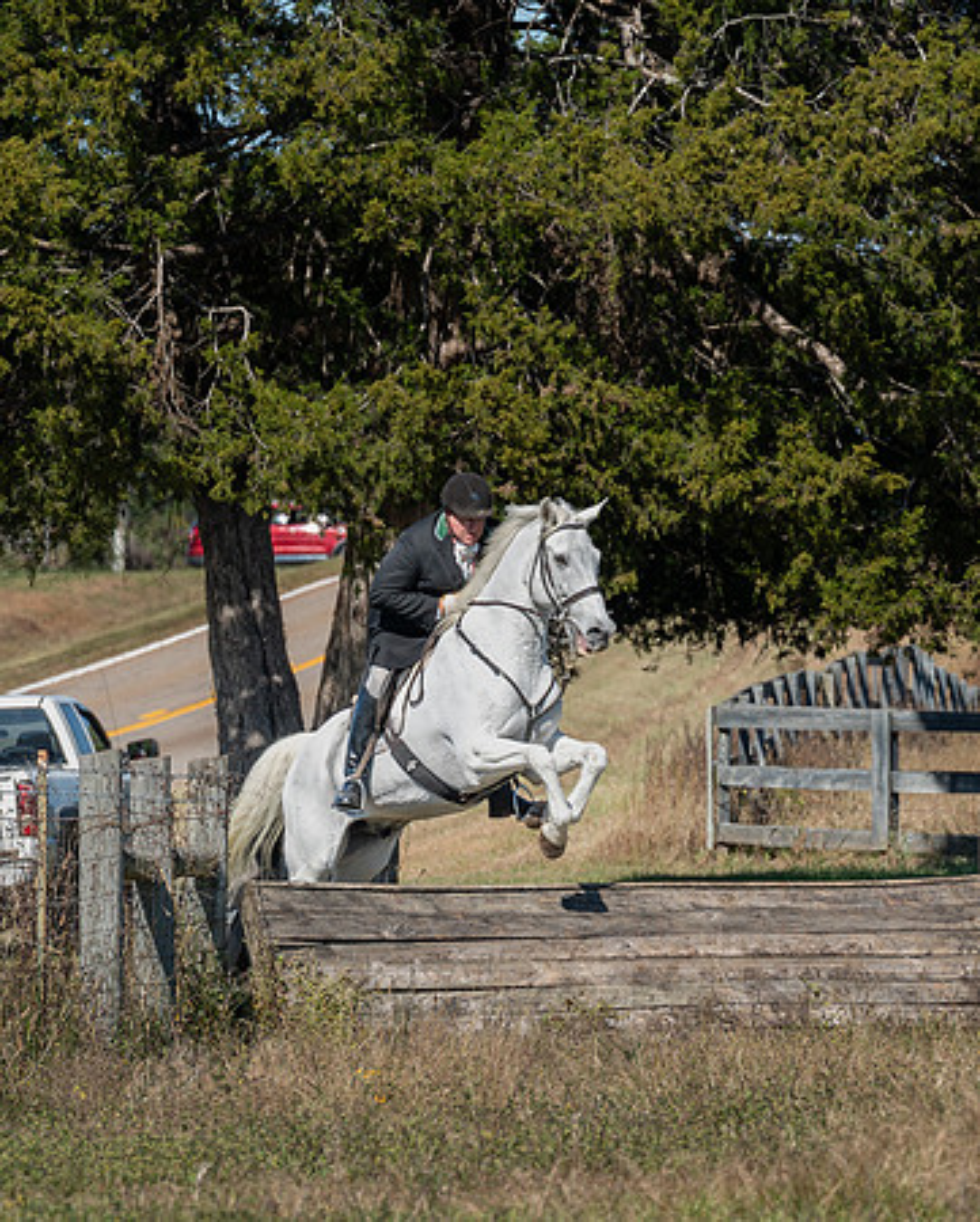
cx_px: 687
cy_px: 752
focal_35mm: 346
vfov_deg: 5.6
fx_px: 12515
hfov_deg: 4.5
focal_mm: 200
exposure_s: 1/500
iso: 200
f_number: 6.3
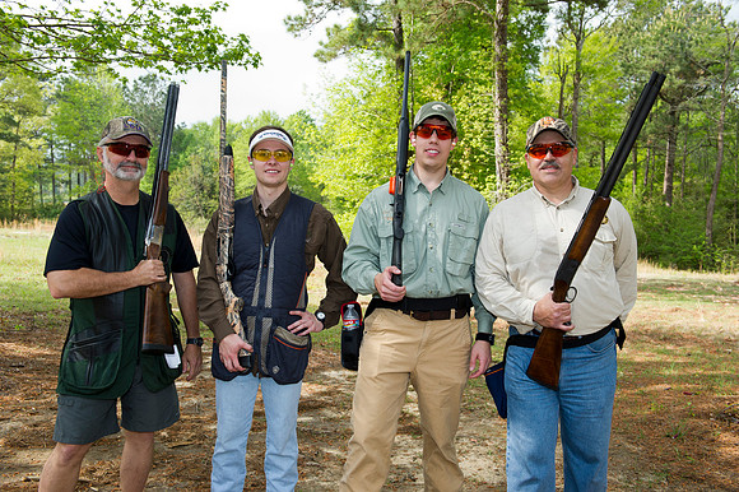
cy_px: 246
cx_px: 370
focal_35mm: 35
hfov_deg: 54.5
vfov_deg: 37.8
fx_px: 718
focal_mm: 35
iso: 400
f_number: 7.1
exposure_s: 1/250
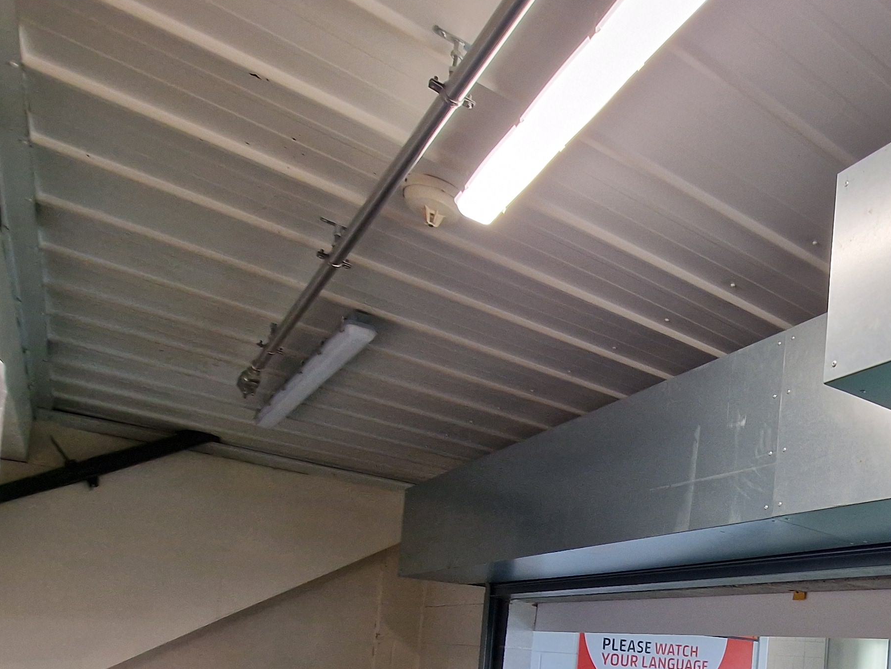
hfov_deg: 51.2
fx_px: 746
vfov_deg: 42.2
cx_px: 865
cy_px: 660
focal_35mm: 29
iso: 125
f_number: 2.2
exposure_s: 1/50
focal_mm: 2.2
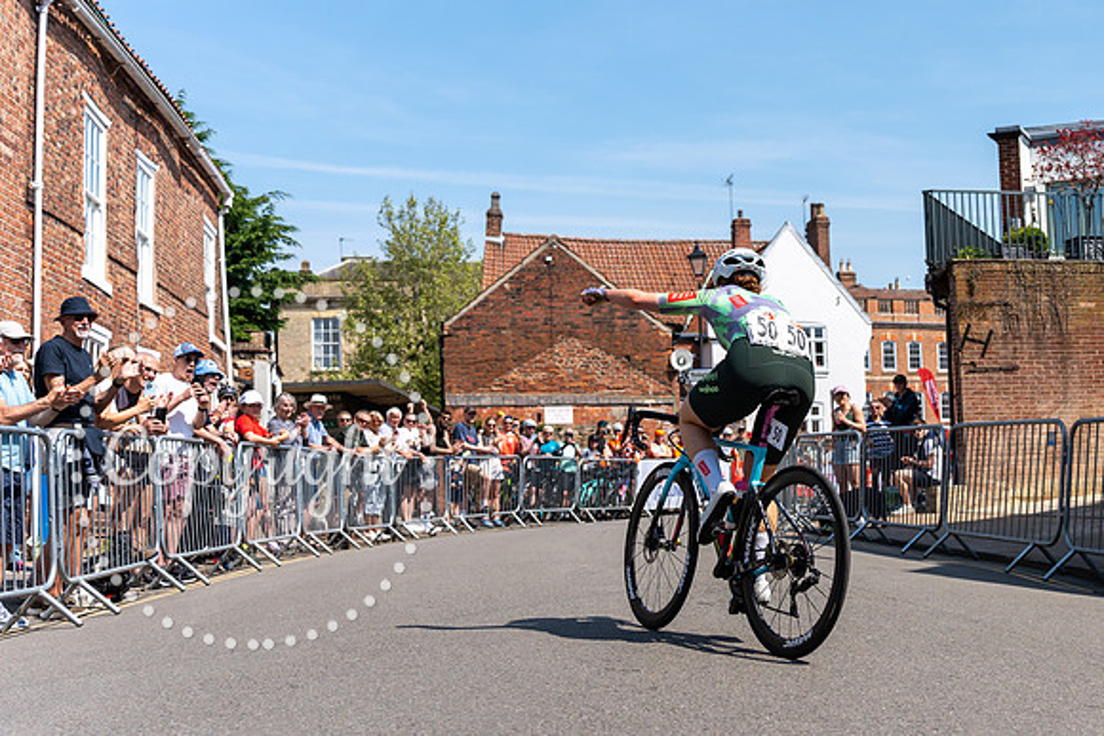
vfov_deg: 27.3
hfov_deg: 39.3
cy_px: 381
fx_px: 1516
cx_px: 771
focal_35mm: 49
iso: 160
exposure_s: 1/2500
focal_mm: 35
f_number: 3.5
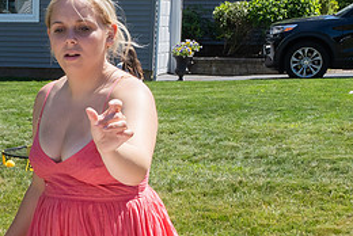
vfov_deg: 14.0
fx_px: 952
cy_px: 229
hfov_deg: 20.2
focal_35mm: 97
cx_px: -22
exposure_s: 1/1000
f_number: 8
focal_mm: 20
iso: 640
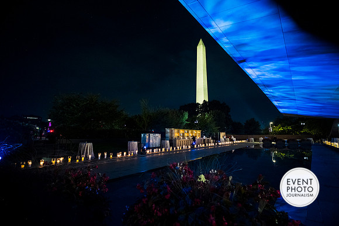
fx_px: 151
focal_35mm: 16
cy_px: 113
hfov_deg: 96.7
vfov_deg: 73.8
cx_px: 170
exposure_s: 1/40
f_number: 2
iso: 1800
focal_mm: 16
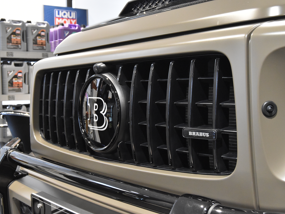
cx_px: 139
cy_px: 107
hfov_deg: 37.8
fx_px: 416
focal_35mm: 51
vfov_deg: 28.8
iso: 4500
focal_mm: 31
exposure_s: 1/50
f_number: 8
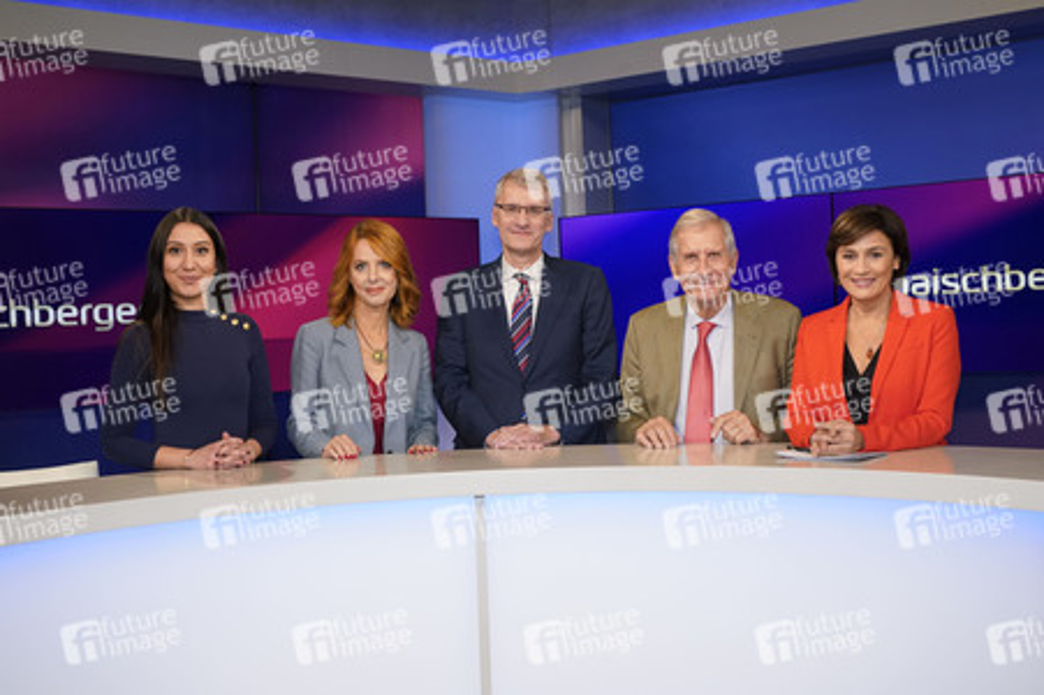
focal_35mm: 37
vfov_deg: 35.9
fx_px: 1072
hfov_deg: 51.9
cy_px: 348
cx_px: 522
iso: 2000
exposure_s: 1/125
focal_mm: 37
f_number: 5.6
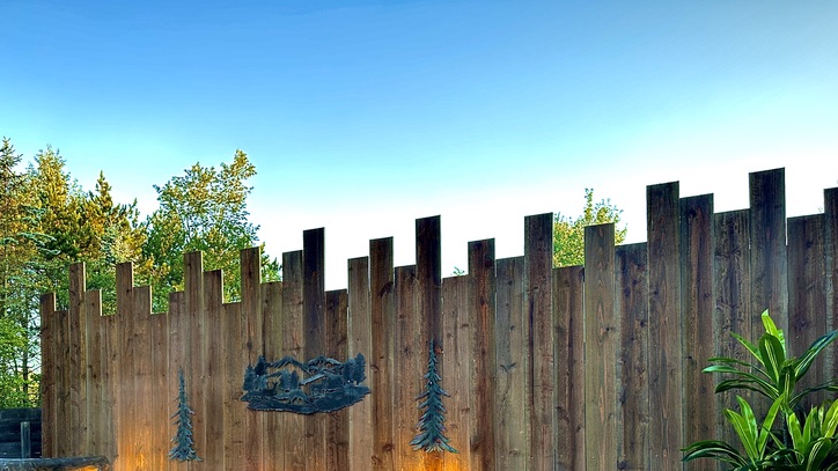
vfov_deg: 30.3
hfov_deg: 53.2
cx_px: 294
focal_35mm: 37
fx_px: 822
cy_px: 442
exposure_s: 1/172
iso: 80
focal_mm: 6.86
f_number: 1.78
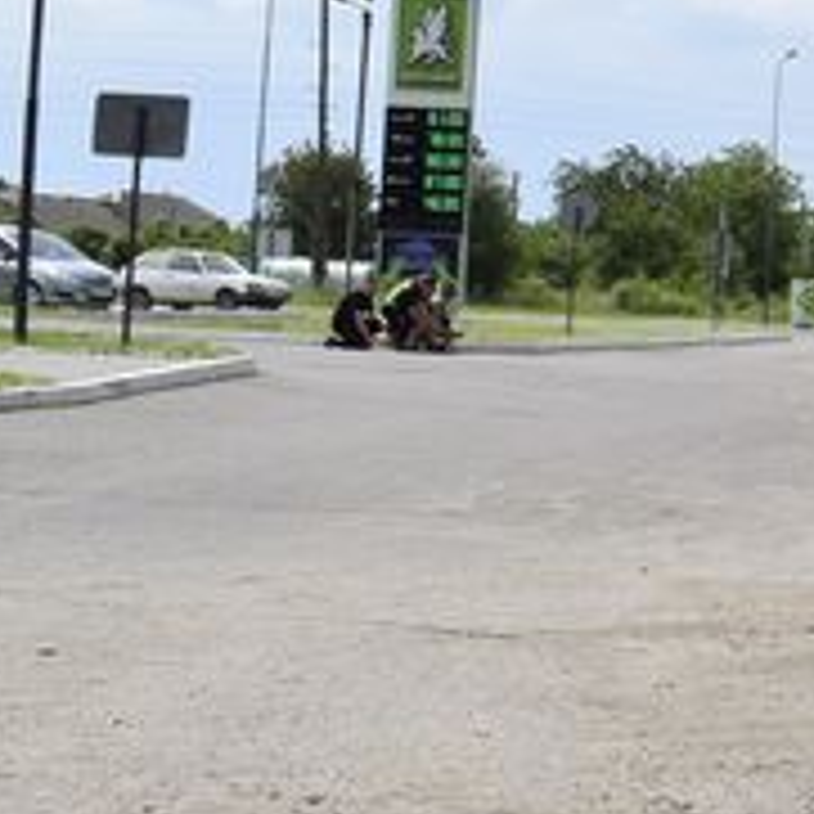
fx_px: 2947
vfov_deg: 15.6
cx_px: 1543
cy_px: 182
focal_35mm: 111
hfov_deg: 13.7
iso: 100
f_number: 10
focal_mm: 21
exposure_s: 1/200
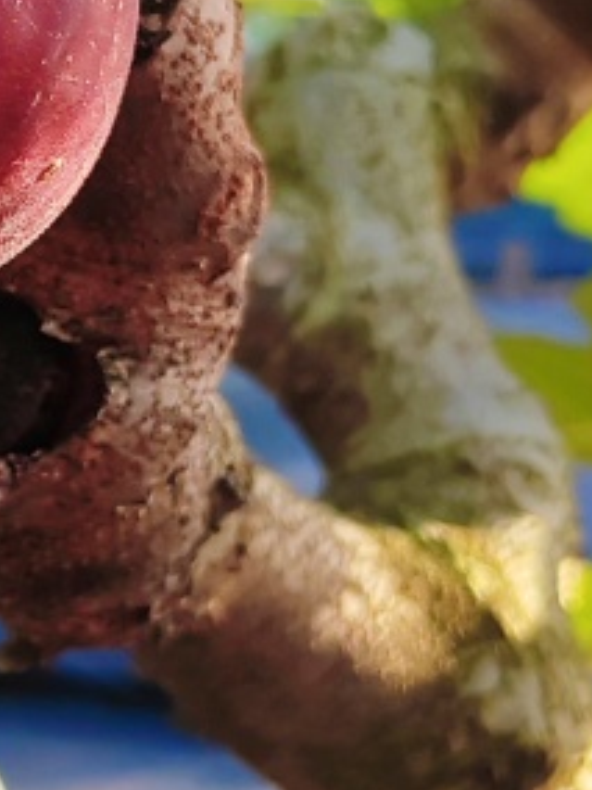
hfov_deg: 13.4
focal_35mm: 109
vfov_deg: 18.0
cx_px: -22
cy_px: 344
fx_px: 2485
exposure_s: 1/530
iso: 100
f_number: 1.9
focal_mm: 5.52
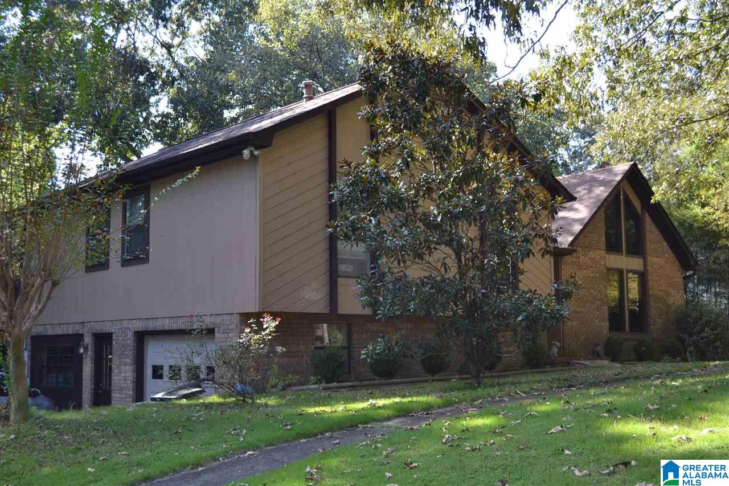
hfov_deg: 46.4
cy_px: 243
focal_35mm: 42
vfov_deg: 31.9
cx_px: 364
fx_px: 850
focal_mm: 28
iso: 220
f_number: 5.6
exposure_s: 1/125
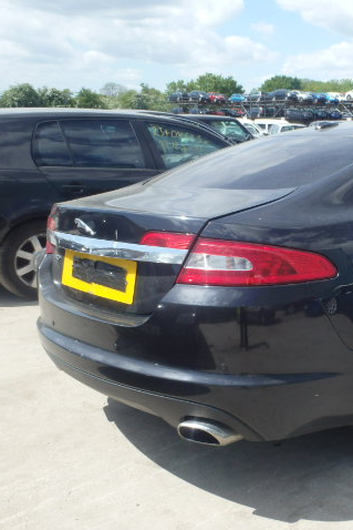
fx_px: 573
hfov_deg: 31.8
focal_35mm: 39
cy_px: 265
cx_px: 347
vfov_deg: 49.5
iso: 125
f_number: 3.9
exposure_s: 1/640
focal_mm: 5
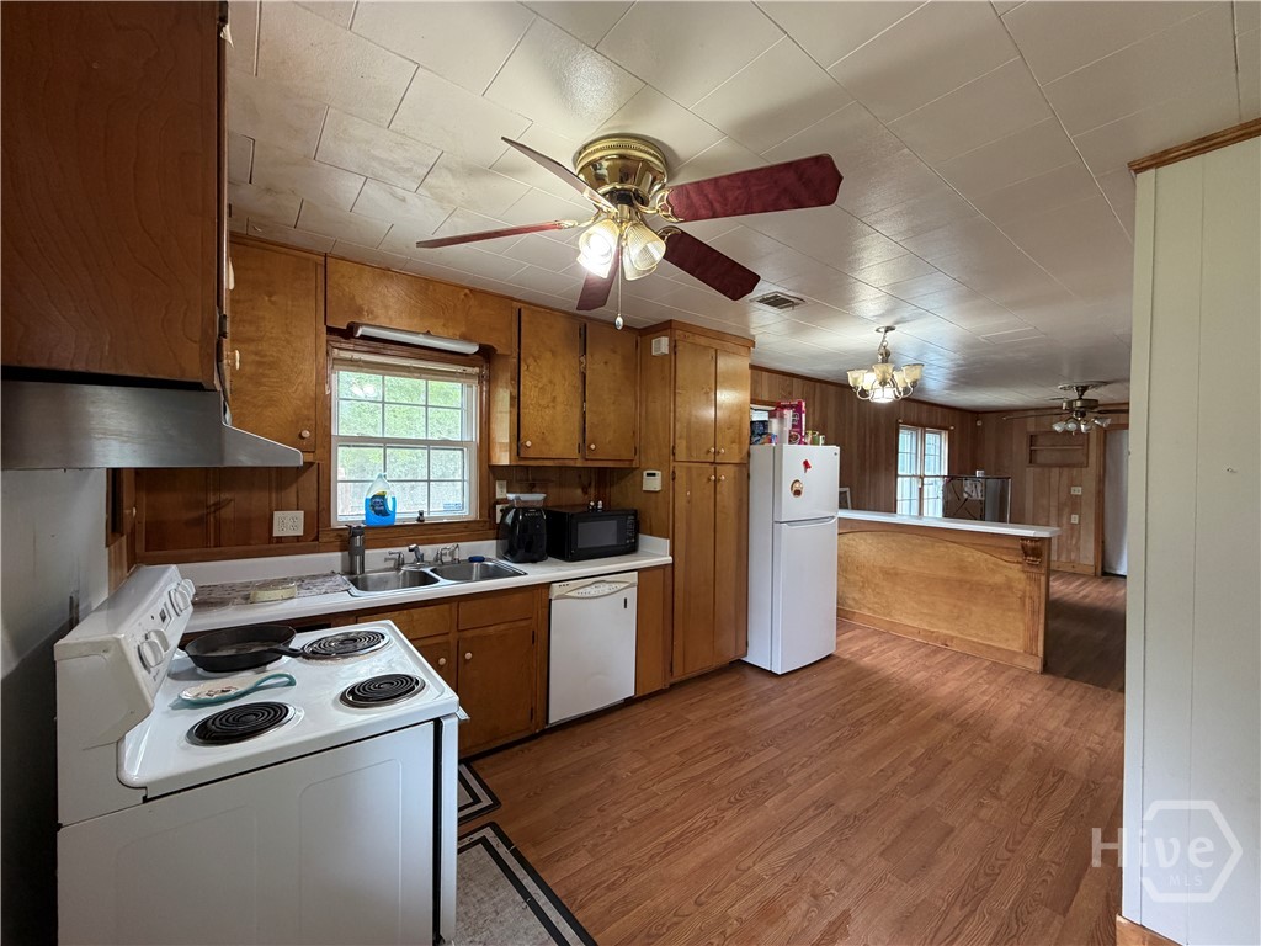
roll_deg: -0.4
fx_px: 510
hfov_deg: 102.1
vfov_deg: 85.7
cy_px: 473
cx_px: 630
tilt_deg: -0.6
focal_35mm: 14
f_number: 2.2
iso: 200
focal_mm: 2.22
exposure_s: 1/60
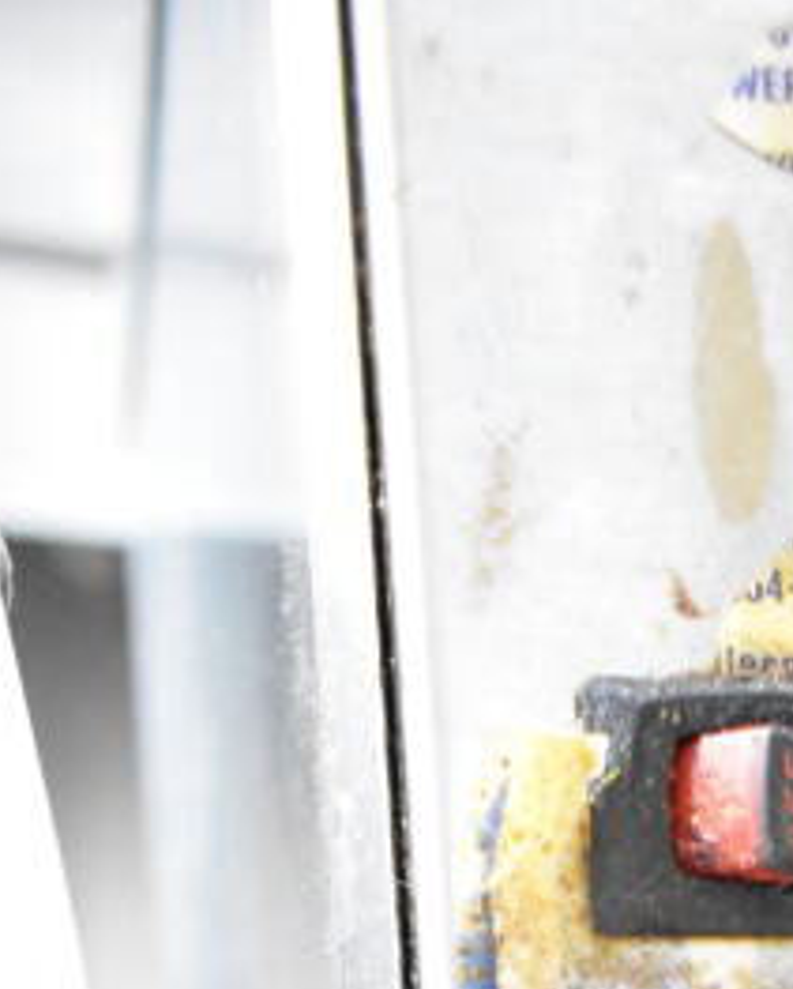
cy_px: 1685
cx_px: 936
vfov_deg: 18.1
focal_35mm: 88
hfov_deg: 16.8
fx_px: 2577
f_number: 3.5
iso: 6400
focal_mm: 18
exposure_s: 1/30
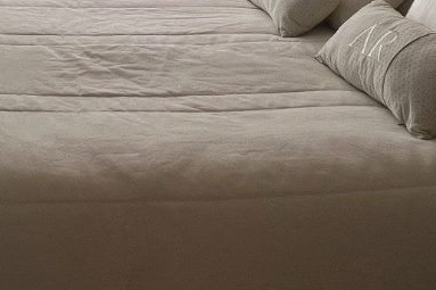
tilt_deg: -8.4
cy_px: -72
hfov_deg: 36.5
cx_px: 99
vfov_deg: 23.0
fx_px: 642
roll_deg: +0.5
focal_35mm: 53
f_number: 1.8
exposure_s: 1/290
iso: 32
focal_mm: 1.57
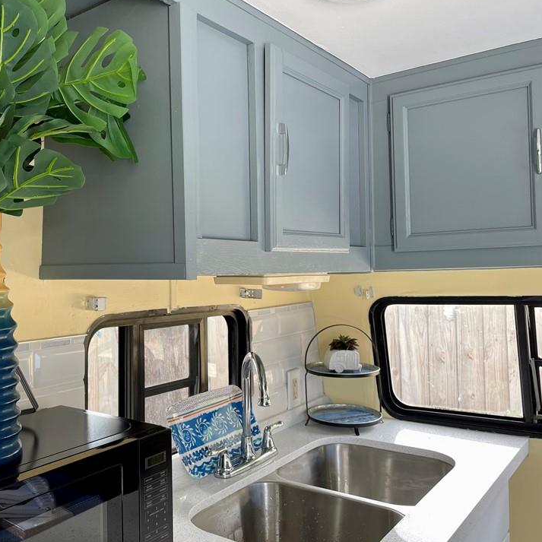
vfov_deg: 49.7
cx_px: 196
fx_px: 585
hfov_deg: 49.2
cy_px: 270
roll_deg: +1.6
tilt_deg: +0.9
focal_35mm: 33
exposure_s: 1/121
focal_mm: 4.2
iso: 64
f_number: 1.6
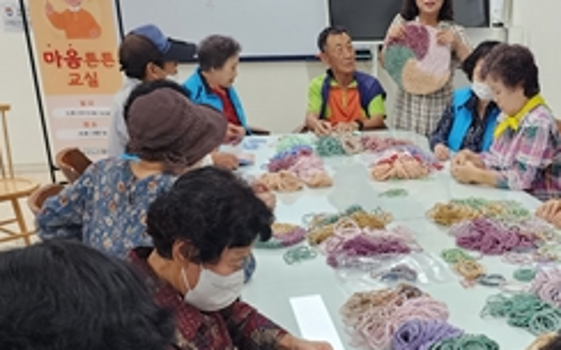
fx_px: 764
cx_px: 448
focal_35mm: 50
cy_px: 268
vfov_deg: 25.4
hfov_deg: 38.8
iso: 160
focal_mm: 6.4
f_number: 1.8
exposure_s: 1/120
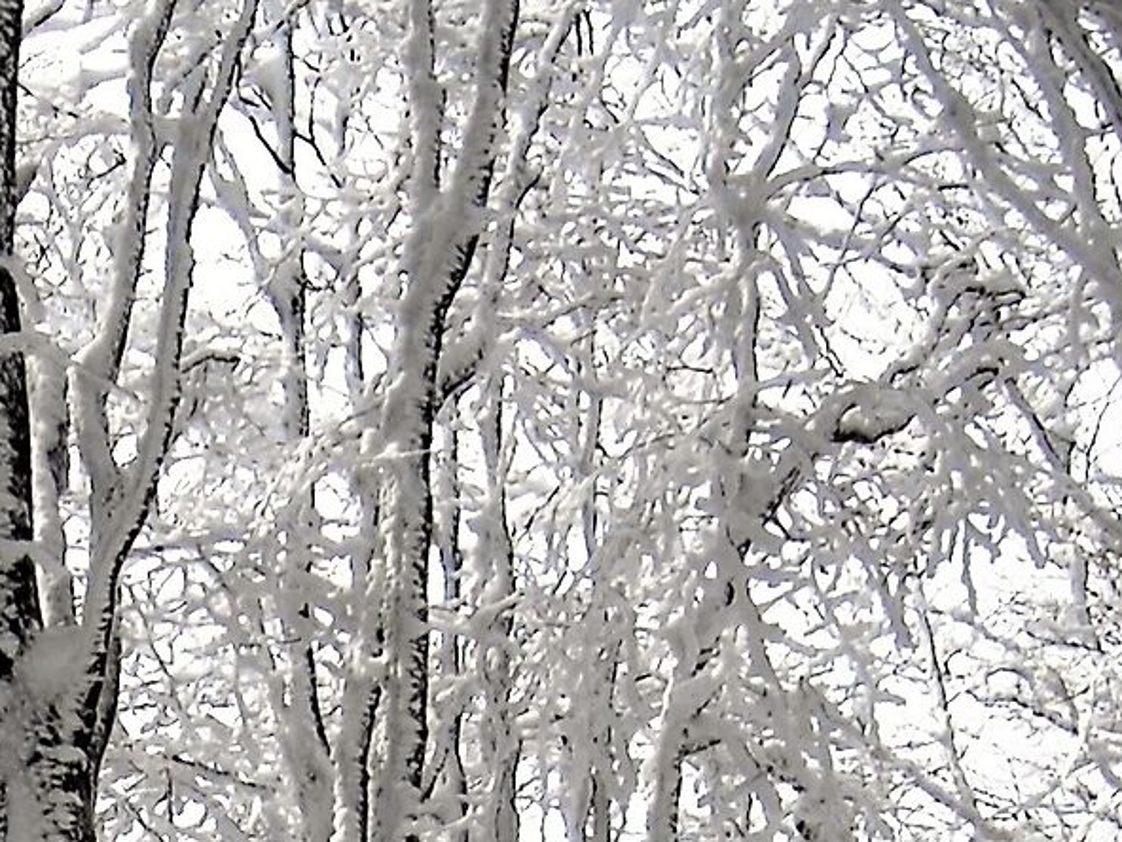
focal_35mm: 142
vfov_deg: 10.1
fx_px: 4603
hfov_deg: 13.6
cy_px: 1217
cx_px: -127
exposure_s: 1/201
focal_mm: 5.7
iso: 64
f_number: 5.6
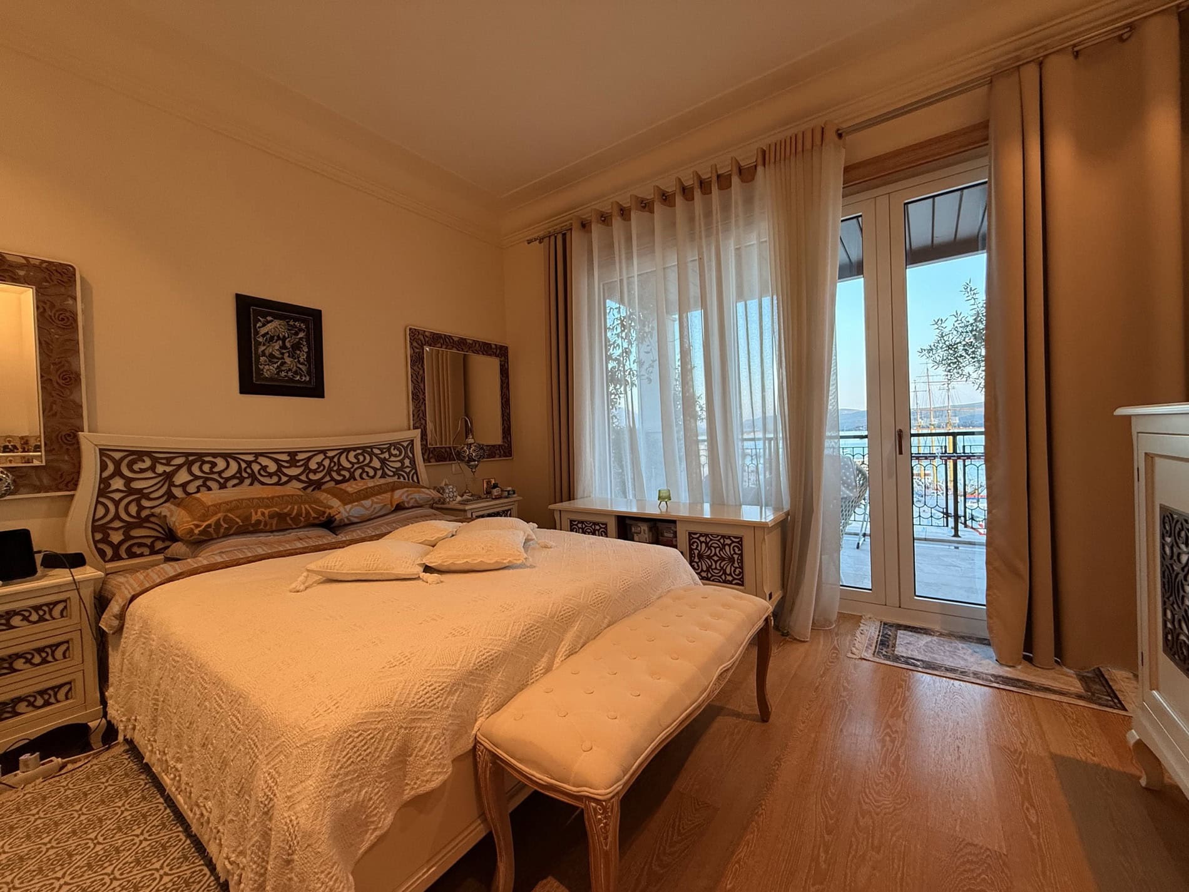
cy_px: 446
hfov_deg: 102.1
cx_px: 594
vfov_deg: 85.7
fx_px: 481
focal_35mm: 14
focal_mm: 2.2
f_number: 2.2
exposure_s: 1/100
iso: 200
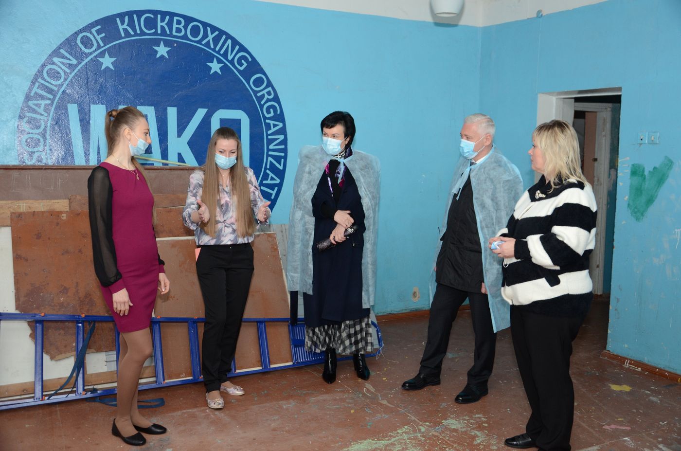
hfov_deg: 53.2
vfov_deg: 36.7
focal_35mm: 36
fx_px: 680
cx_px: 340
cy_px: 226
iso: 800
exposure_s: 1/250
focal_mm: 24
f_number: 3.8
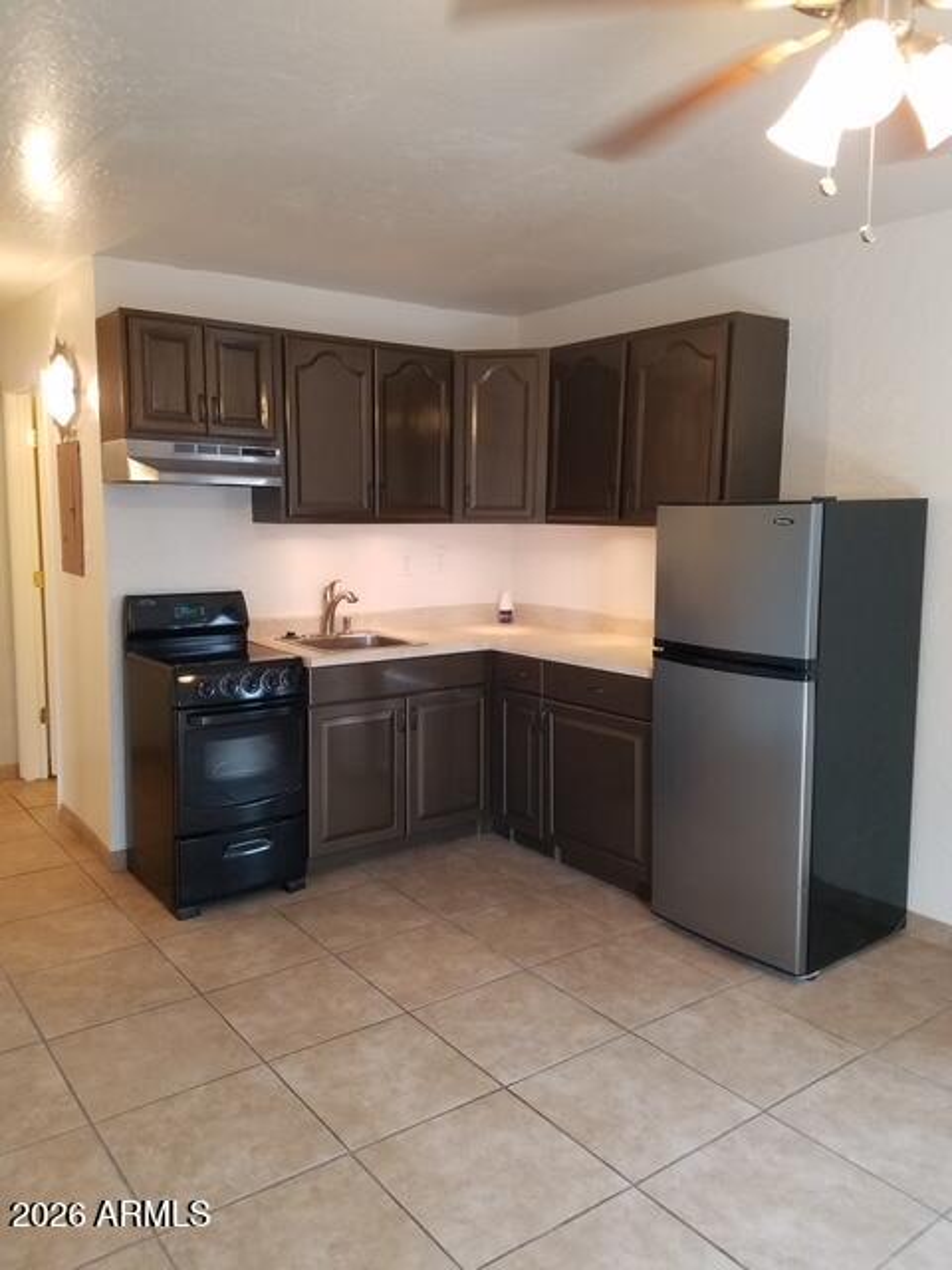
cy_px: 635
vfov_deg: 67.3
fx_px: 953
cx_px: 476
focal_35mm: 26
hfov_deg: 53.1
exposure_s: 1/60
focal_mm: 4.2
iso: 125
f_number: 1.7
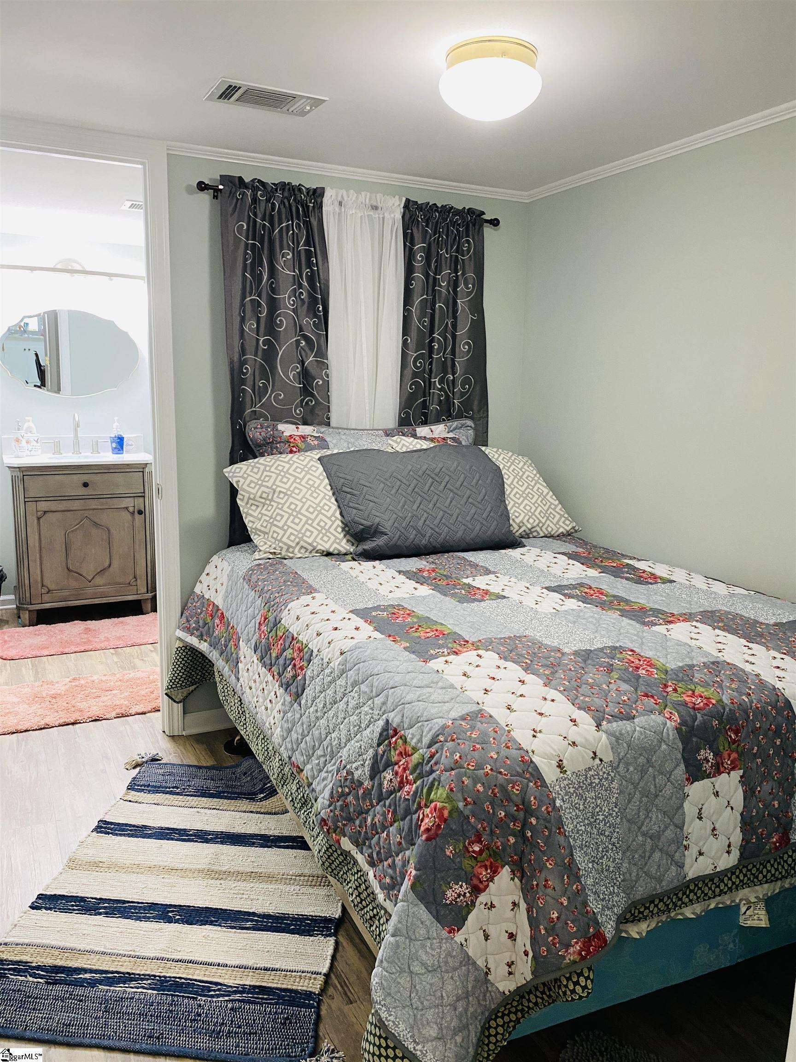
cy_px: 531
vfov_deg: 67.3
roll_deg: -1.7
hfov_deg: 53.1
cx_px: 398
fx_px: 797
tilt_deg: -9.5
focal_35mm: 26
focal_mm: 4.25
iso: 250
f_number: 1.8
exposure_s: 1/60
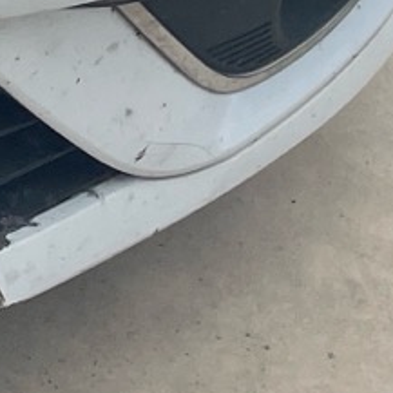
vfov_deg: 8.1
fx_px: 2453
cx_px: -485
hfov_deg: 8.5
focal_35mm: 191
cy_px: -705
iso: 32
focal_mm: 4.2
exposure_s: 1/2959
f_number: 1.6
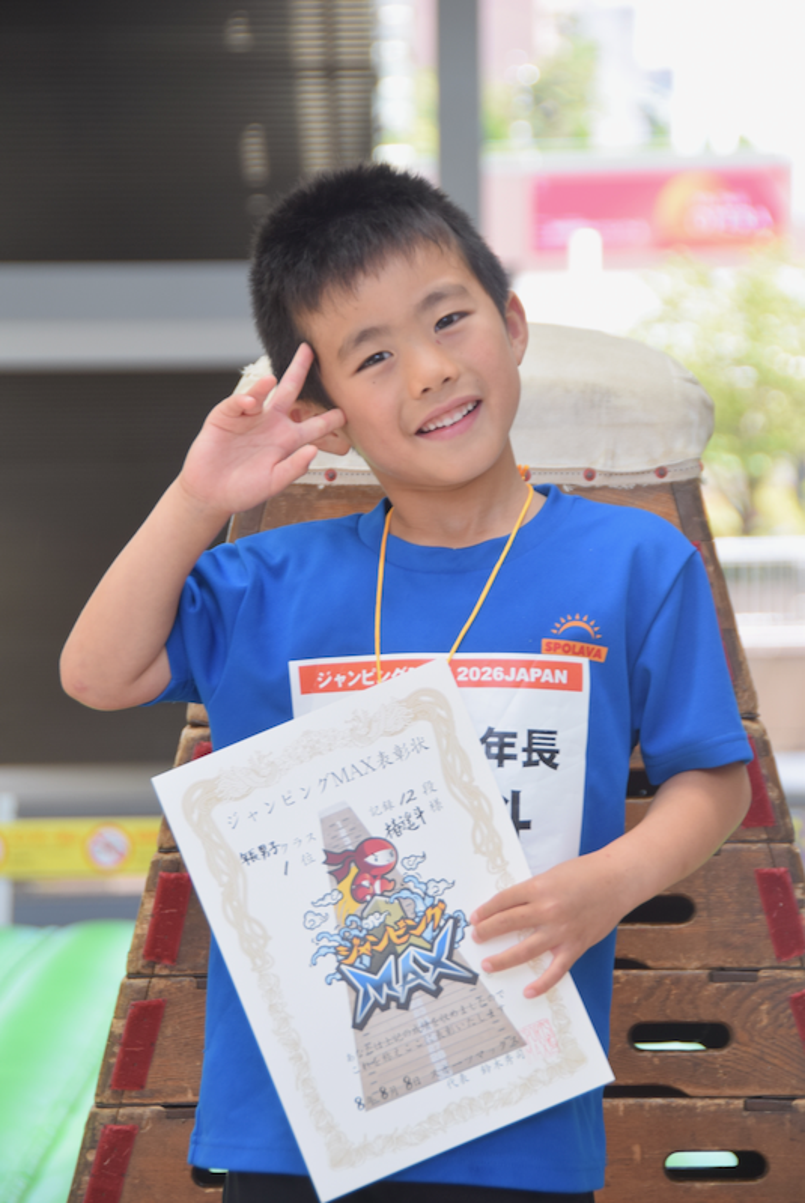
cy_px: 602
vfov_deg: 14.4
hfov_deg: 9.6
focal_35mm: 142
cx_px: 402
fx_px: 4769
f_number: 5.3
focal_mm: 95
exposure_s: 1/100
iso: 200
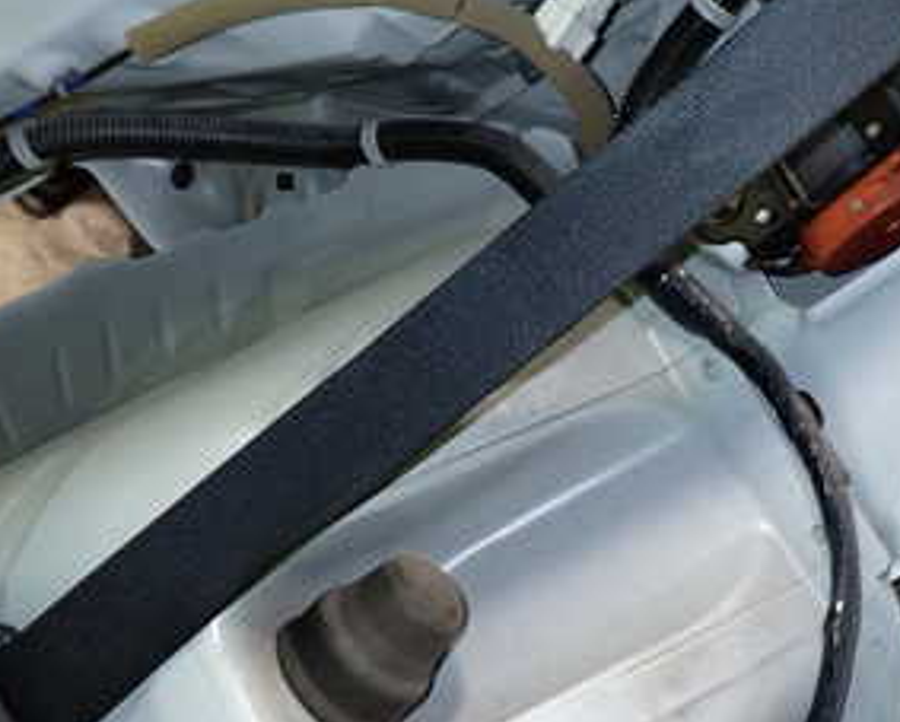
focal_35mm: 62
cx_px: 569
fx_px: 1653
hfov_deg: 30.3
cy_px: 274
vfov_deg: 24.6
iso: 200
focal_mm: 5.4
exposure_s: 1/30
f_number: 2.3
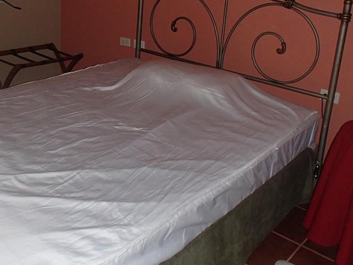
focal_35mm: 42
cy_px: 74
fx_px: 428
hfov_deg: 44.5
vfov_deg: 33.8
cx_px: 136
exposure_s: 1/30
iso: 400
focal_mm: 5
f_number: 3.9
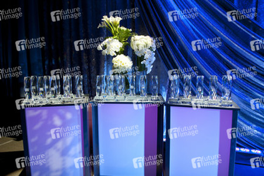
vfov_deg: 53.1
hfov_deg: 73.7
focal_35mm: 24
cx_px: 132
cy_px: 88
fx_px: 176
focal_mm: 24
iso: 800
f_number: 4
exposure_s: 1/250
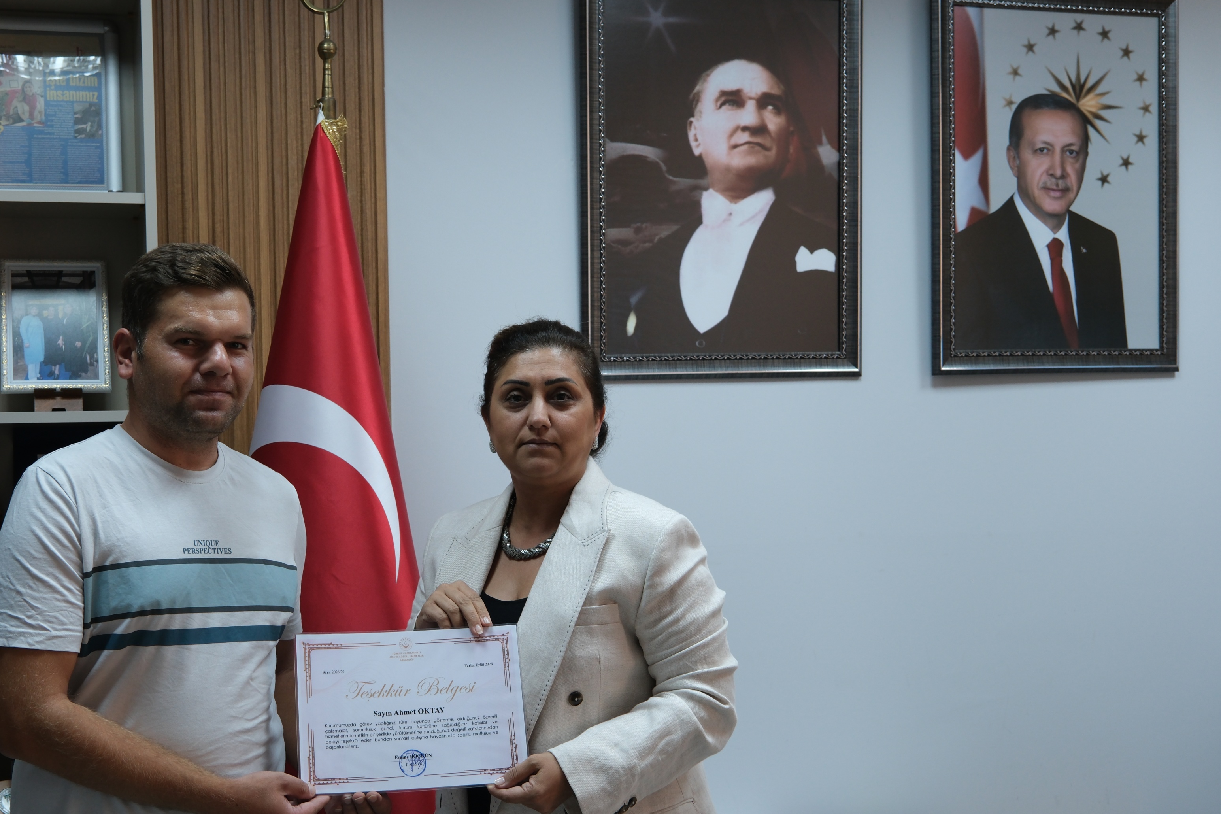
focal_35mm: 46
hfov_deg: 42.5
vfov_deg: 29.2
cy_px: 437
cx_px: 468
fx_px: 1560
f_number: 4
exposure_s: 1/38
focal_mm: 24.7
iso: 400
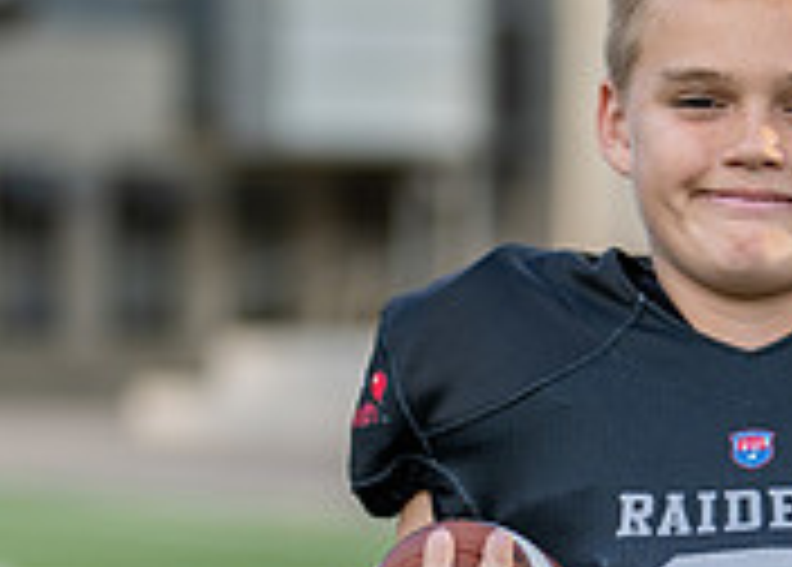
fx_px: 4457
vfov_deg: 7.3
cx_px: 783
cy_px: 492
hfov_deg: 10.1
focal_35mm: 198
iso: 100
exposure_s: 1/2000
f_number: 1.2
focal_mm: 50
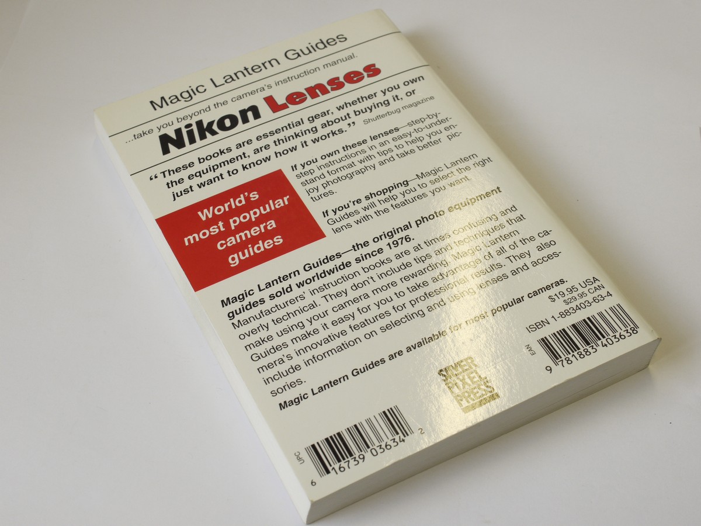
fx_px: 1215
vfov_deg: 24.4
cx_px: 350
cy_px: 263
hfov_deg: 32.2
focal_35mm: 60
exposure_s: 1/80
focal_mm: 30
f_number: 8
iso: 400
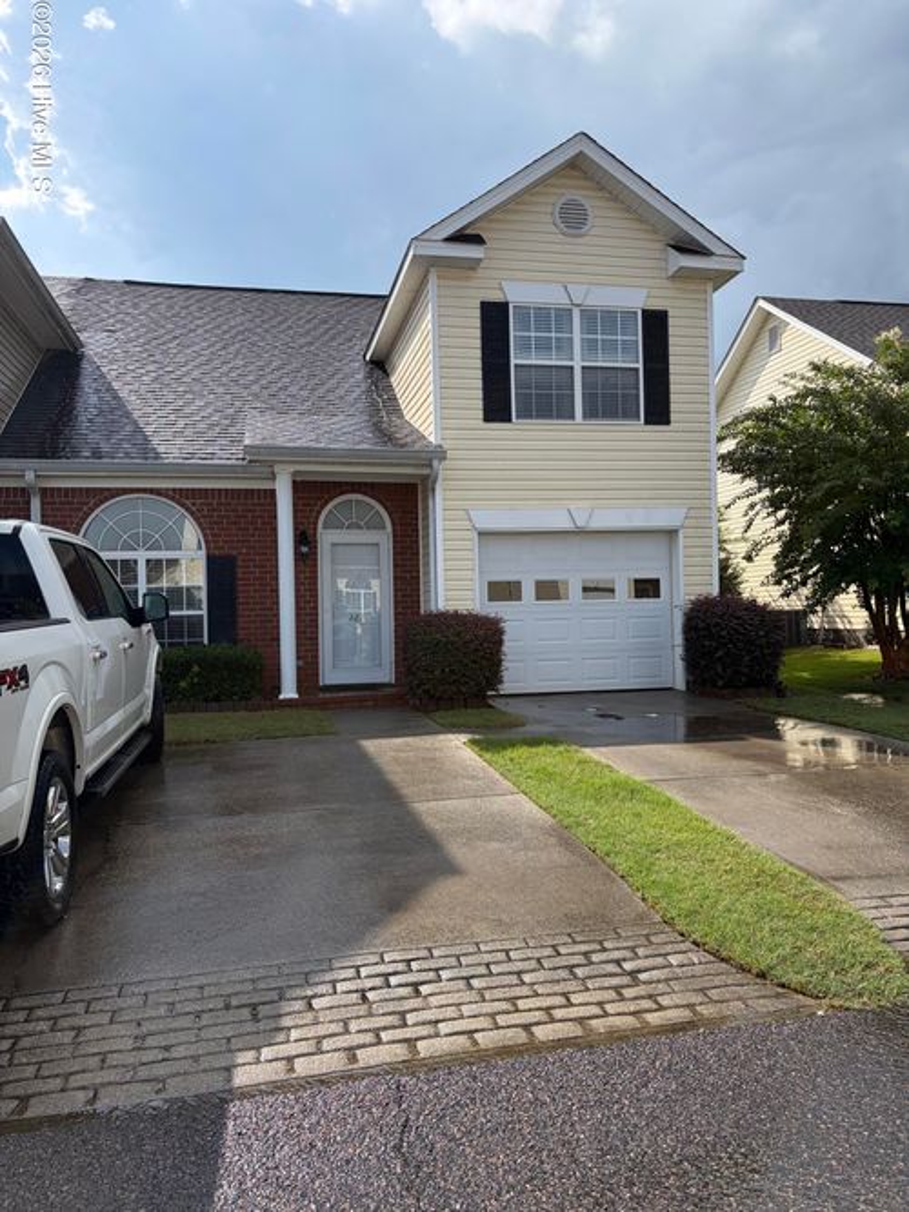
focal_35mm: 26
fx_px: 911
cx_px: 454
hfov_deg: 53.0
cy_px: 606
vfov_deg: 67.3
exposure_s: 1/3623
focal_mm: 5.96
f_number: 1.6
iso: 64
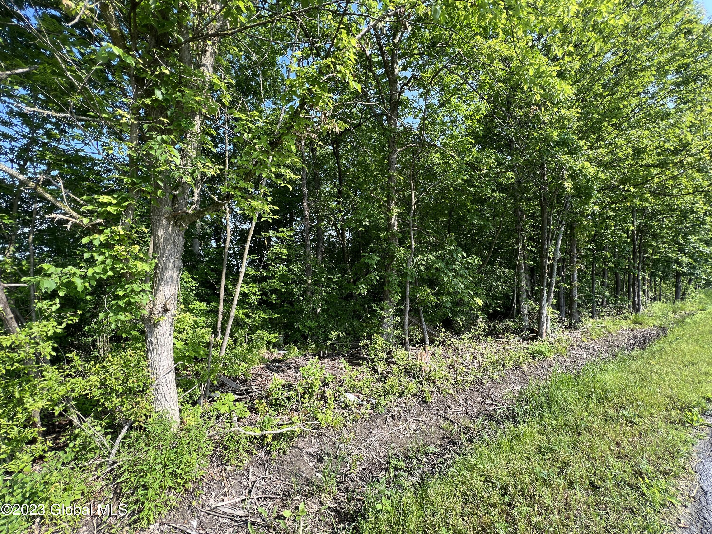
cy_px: 267
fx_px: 267
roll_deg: +1.2
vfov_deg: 89.9
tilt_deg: +4.4
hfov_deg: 106.2
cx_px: 356
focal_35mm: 13
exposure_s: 1/280
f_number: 1.8
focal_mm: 1.57
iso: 32
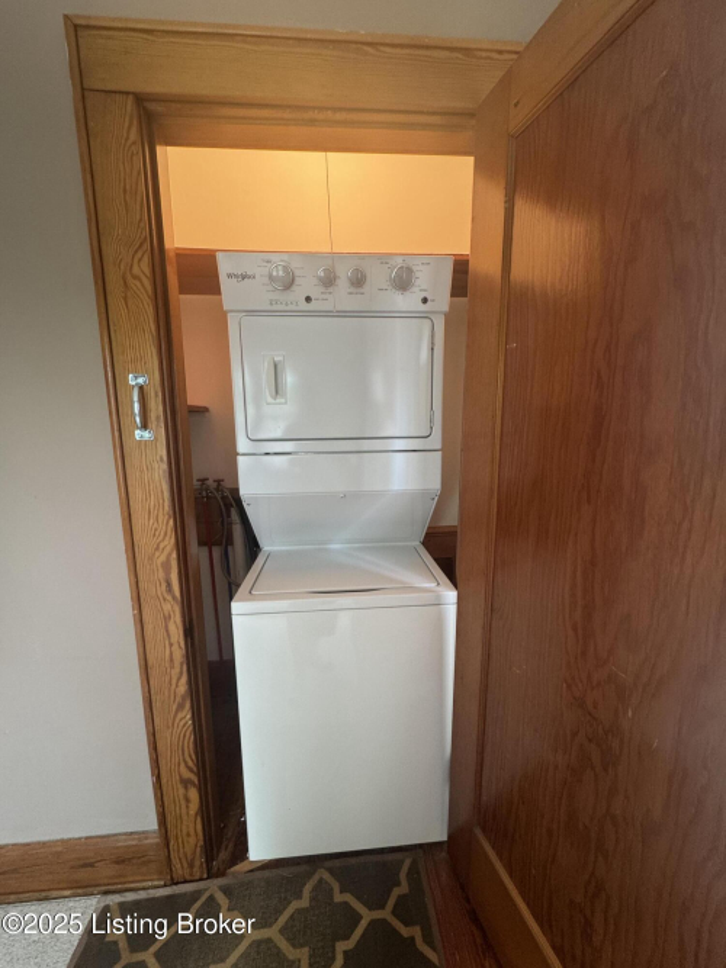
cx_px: 363
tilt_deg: -10.1
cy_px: 484
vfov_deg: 102.1
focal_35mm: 14
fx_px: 392
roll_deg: +0.2
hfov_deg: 85.7
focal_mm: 2.22
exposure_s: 1/60
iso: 160
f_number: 2.2
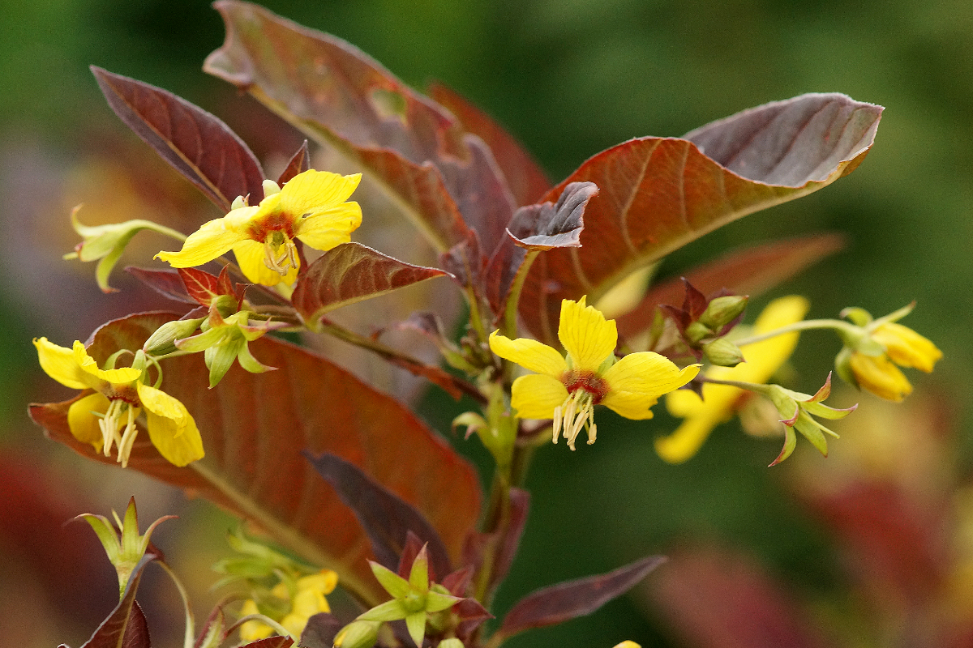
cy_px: 324
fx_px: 4054
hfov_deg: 13.7
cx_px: 486
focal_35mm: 150
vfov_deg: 9.1
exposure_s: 1/160
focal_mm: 100
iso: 1250
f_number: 6.3
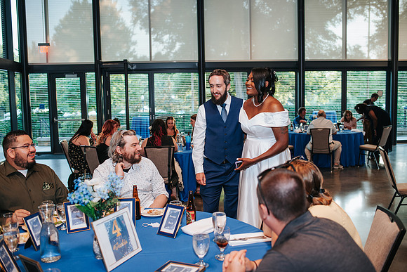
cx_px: 204
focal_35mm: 35
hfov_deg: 54.4
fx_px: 396
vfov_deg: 37.9
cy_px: 136
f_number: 2.8
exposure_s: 1/160
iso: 720
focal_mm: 35
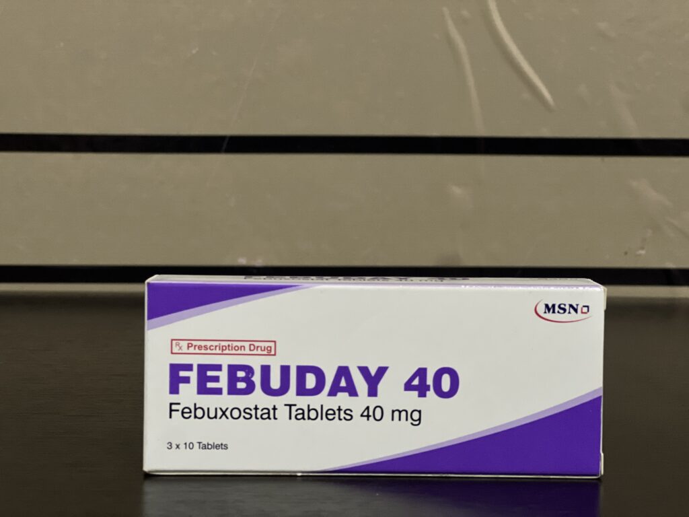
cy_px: 258
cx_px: 344
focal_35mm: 77
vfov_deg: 19.1
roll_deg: -0.5
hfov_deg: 25.3
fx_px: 1533
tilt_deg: -4.9
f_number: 2.8
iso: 320
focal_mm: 9
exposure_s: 1/40
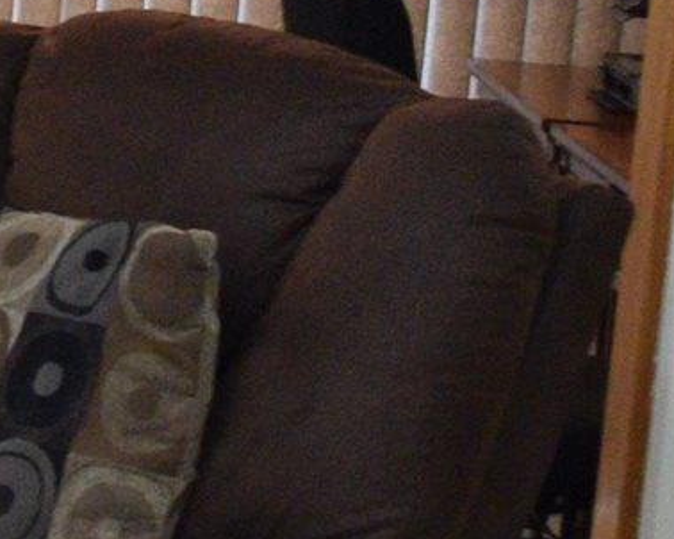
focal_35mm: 206
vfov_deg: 7.5
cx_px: -715
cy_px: 2
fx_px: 4107
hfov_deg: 8.8
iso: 1600
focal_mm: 18
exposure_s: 1/60
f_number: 3.5
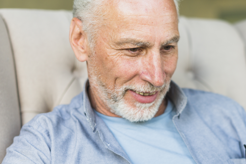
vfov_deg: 15.2
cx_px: 188
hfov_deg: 22.6
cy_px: 137
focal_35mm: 89
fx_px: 608
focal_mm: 50
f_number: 2.2
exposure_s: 1/160
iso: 250
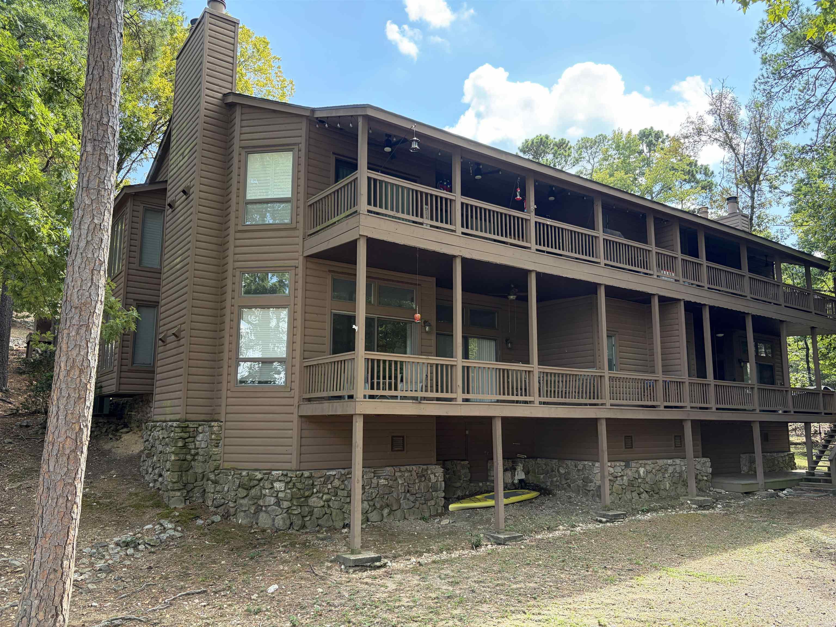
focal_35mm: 26
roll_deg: +0.2
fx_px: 628
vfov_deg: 53.1
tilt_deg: +10.0
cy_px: 314
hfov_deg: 67.3
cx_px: 418
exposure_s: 1/399
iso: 64
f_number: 1.6
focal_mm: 5.96
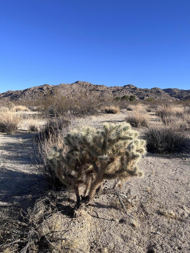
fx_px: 190
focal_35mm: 26
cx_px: 95
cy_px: 126
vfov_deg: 67.3
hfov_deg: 53.1
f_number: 1.6
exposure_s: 1/2688
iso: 50
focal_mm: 5.1
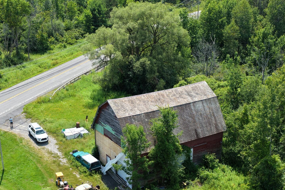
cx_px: 130
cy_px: 157
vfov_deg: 26.9
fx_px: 388
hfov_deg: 40.3
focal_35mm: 49
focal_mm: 14.45
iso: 160
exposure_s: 1/1000
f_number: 2.8
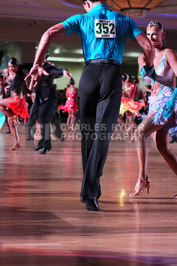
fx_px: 708
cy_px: 133
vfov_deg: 21.2
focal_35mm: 96
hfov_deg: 14.3
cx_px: 88
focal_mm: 96
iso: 10000
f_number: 5
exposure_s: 1/400
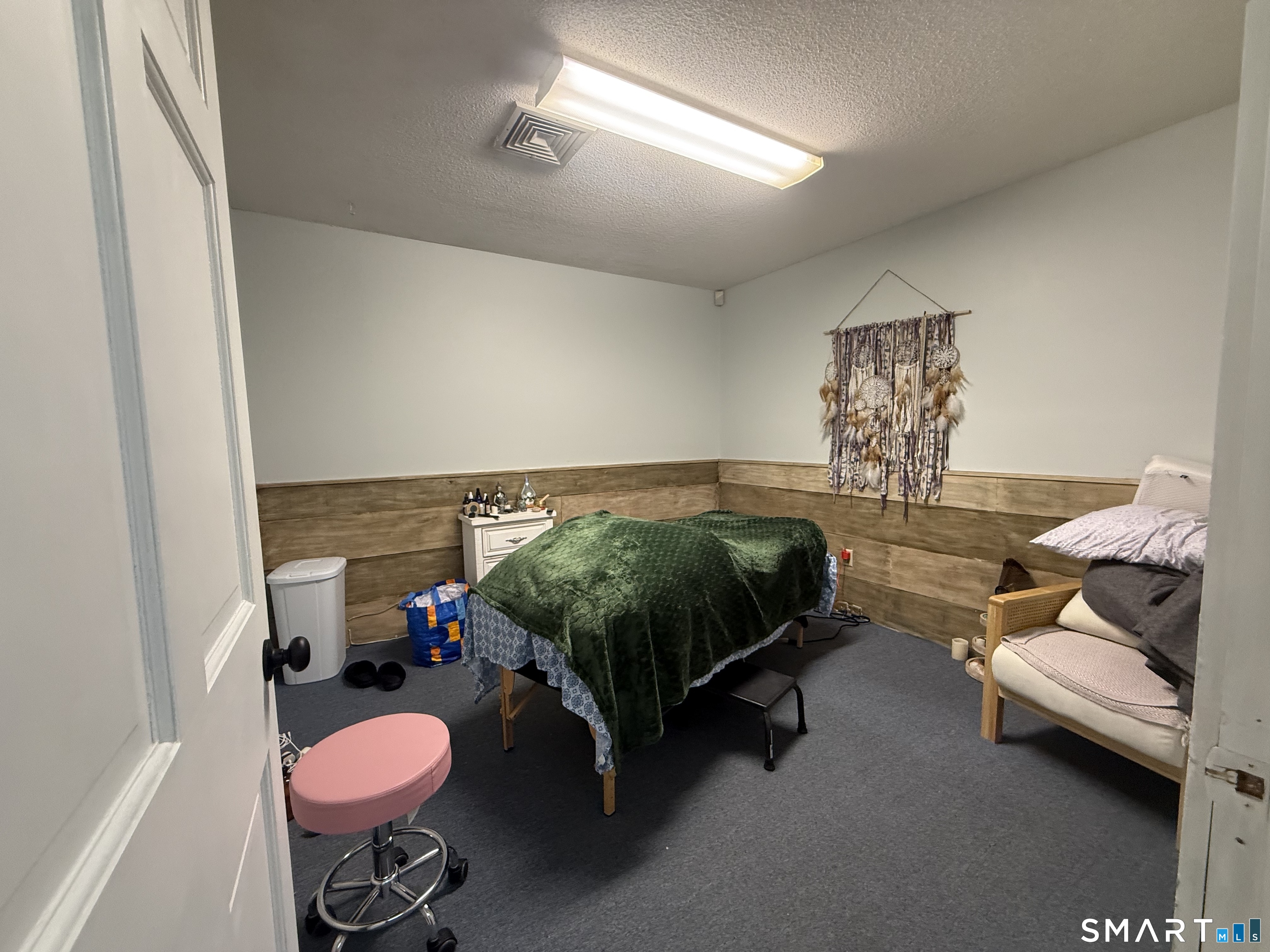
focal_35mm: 14
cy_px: 476
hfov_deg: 102.1
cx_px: 635
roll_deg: +0.6
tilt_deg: -3.1
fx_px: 514
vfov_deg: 85.7
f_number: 2.2
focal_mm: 2.22
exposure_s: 1/60
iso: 250
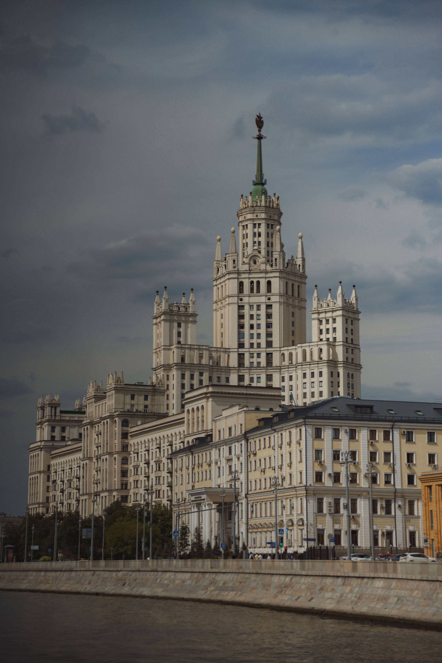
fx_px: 1381
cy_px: 332
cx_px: 221
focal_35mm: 75
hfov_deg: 18.2
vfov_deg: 27.0
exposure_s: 1/8000
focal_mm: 75
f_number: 2.5
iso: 100
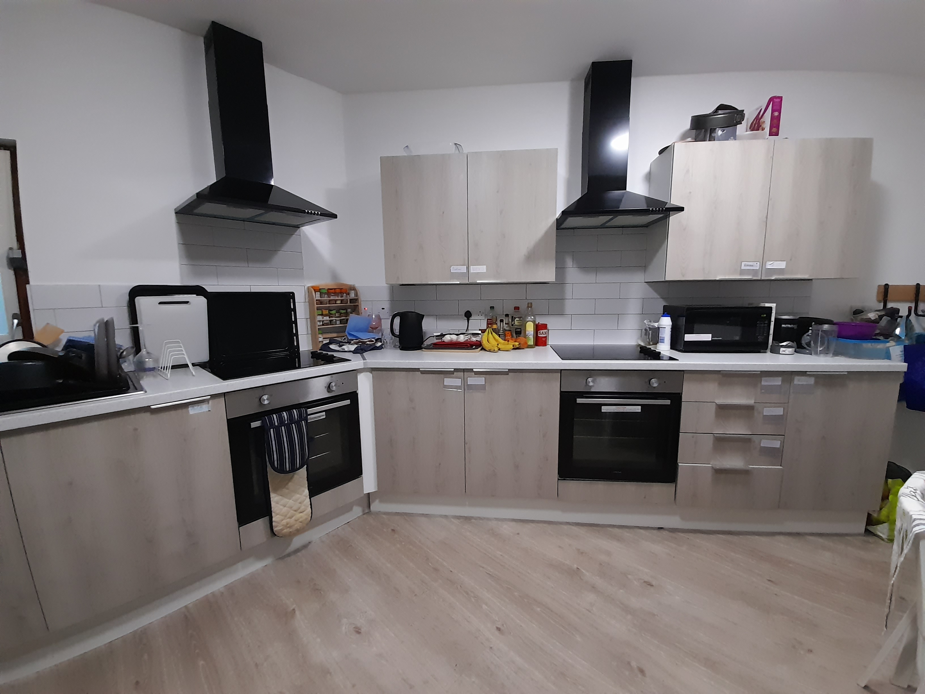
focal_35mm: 13
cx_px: 462
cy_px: 347
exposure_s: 1/25
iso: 320
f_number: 2.2
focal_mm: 1.42
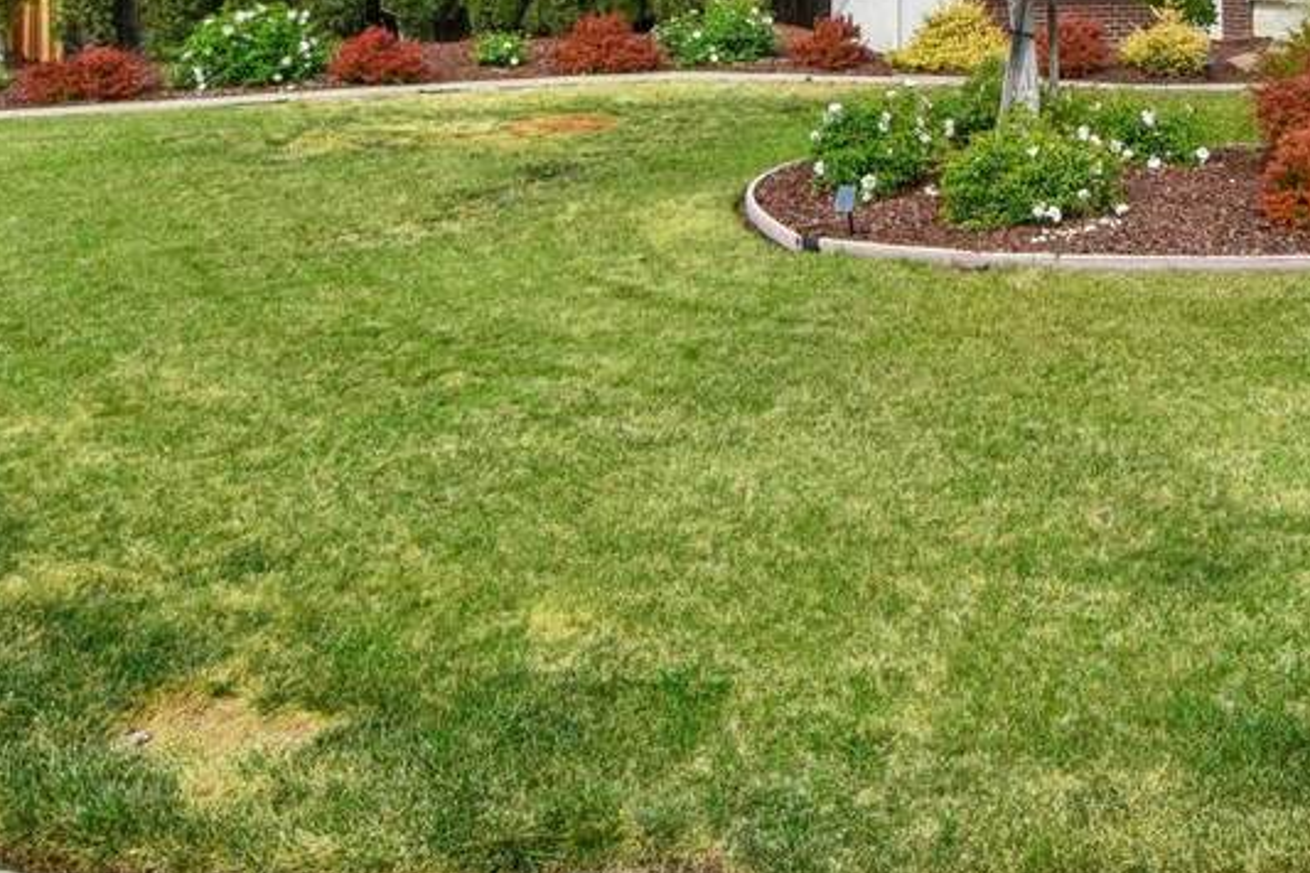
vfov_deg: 32.7
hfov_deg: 47.2
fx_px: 1310
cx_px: 1207
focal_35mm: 36
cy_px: -71
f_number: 8
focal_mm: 10
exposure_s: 1/200
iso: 100
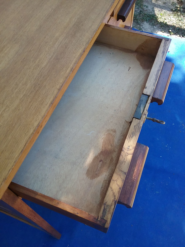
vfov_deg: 58.4
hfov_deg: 45.4
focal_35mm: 31
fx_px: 221
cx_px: 92
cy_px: 124
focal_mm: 3.3
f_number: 2.2
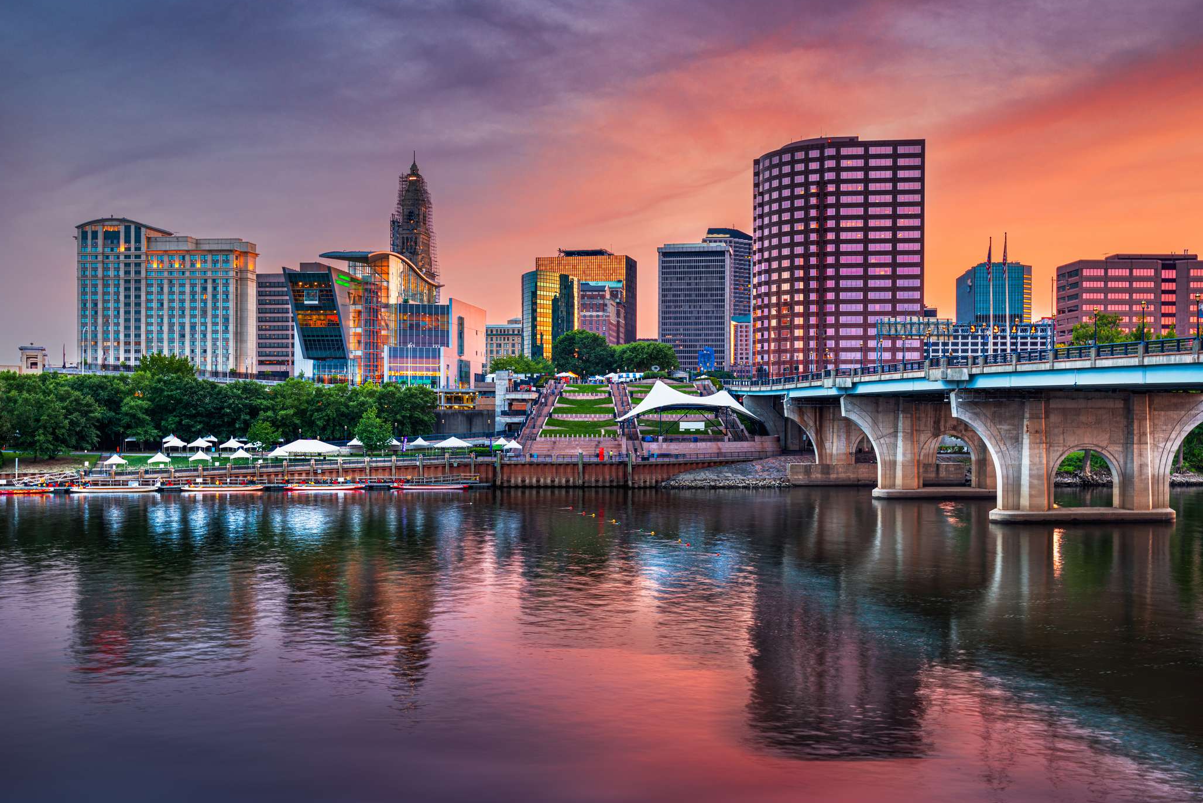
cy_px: 407
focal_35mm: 33
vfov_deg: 40.0
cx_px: 616
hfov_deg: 57.2
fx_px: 1103
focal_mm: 32
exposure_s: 1.6
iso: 100
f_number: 8
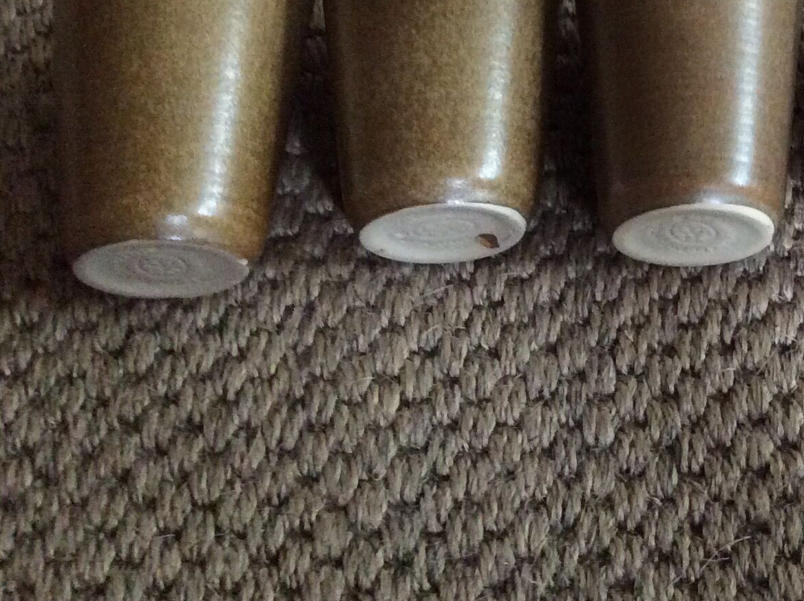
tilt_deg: -53.0
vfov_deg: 20.1
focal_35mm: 71
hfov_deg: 26.0
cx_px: 803
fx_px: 1647
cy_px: 3
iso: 250
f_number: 2.4
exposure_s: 1/25
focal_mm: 3.3
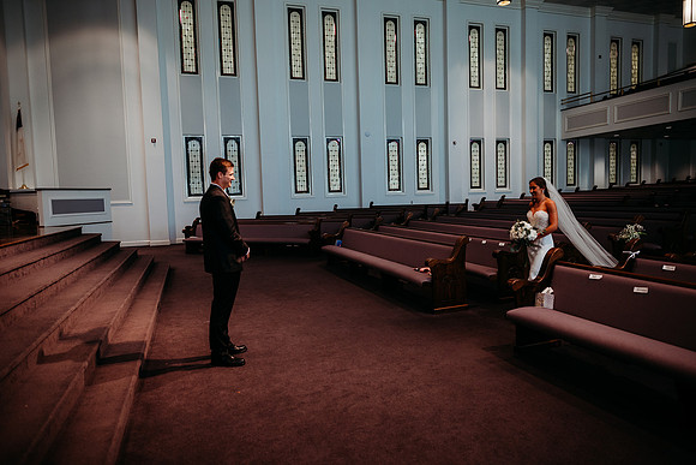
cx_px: 348
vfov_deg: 53.2
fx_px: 464
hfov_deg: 73.7
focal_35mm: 24
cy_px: 232
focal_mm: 24
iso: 640
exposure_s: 1/160
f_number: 2.5
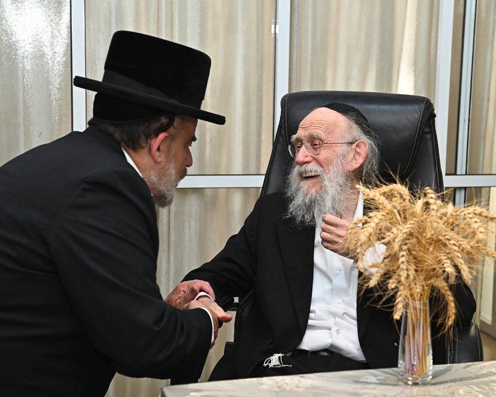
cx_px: 275
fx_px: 925
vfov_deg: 24.2
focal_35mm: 63
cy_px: 199
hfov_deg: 30.0
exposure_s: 1/160
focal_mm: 55
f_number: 5
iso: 1000
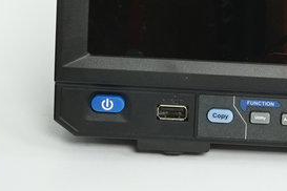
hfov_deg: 9.3
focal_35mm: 218
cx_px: 324
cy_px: 126
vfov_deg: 6.3
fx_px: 1738
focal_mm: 31
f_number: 22
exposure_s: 1/6
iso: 400
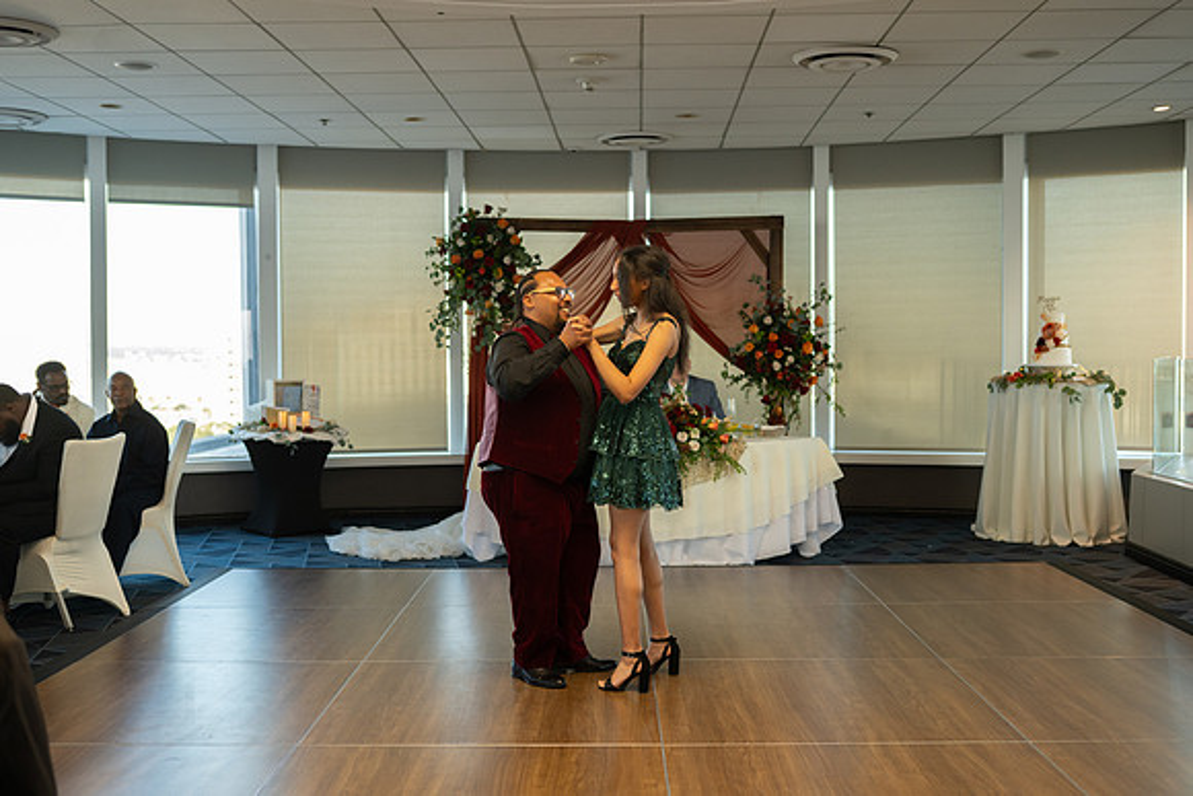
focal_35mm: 40
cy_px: 398
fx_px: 1326
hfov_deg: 48.4
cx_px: 596
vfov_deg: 33.4
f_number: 2.8
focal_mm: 40
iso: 640
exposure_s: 1/100
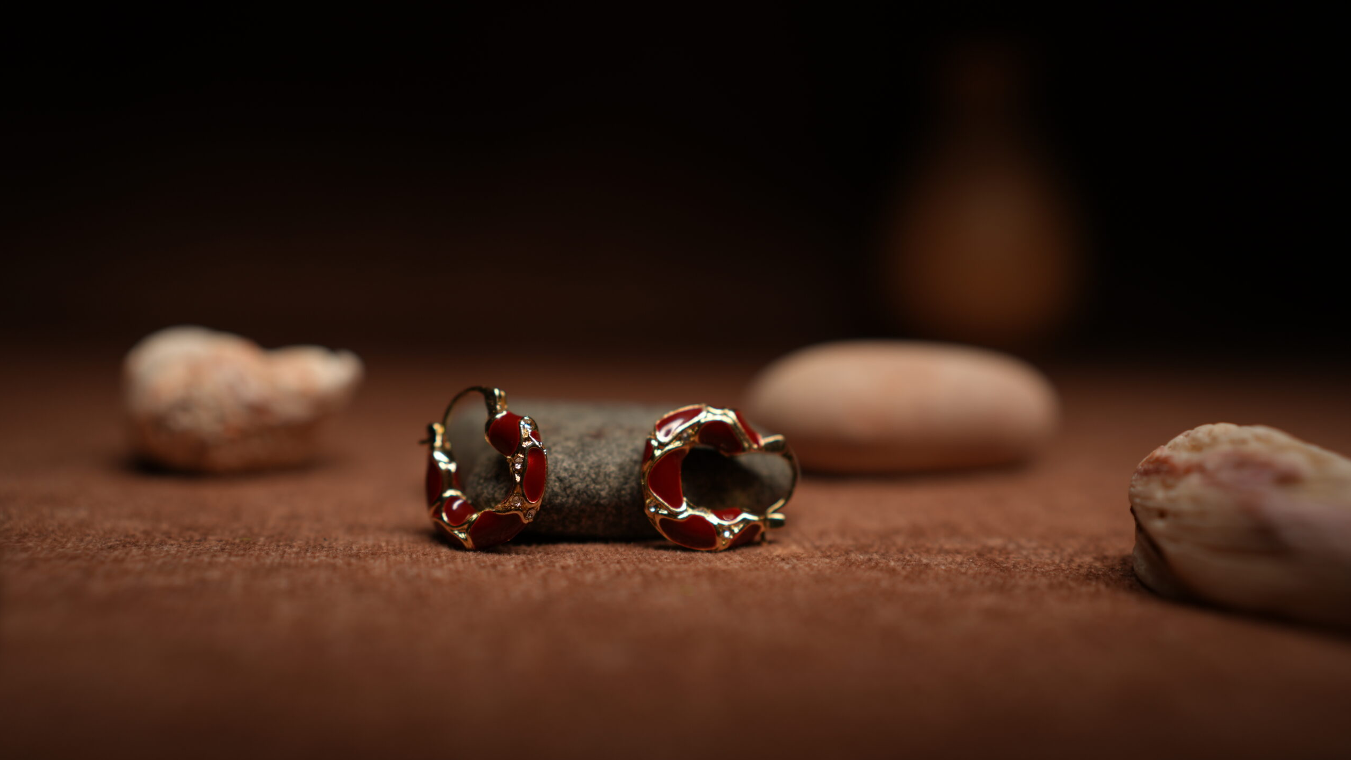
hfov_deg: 54.0
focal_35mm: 37
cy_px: 395
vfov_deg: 32.0
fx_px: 1325
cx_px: 672
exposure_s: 1/100
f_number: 2.2
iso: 200
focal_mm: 35
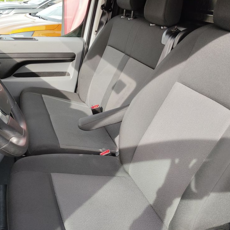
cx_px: 99
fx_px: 263
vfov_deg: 47.2
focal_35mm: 35
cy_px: 116
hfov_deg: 47.1
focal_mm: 4.25
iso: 50
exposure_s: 1/185
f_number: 1.8
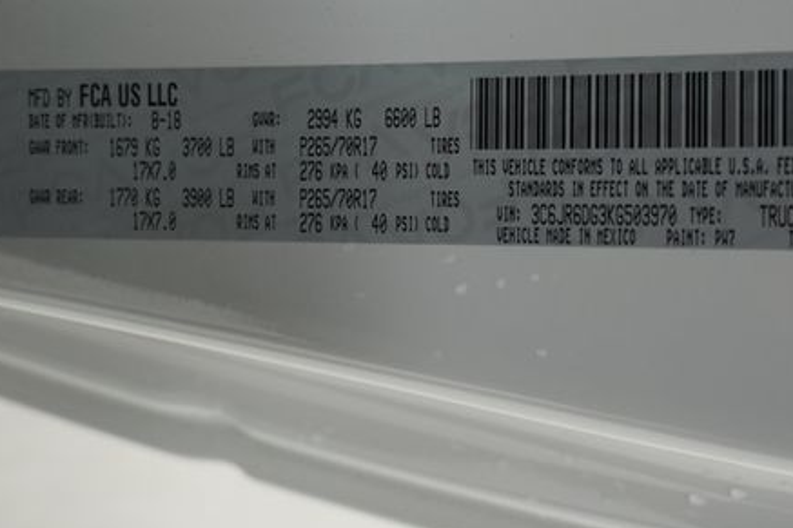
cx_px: 481
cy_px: 182
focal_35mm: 63
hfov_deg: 31.8
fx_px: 1387
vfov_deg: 21.5
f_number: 4.5
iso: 200
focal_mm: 29
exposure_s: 1/60
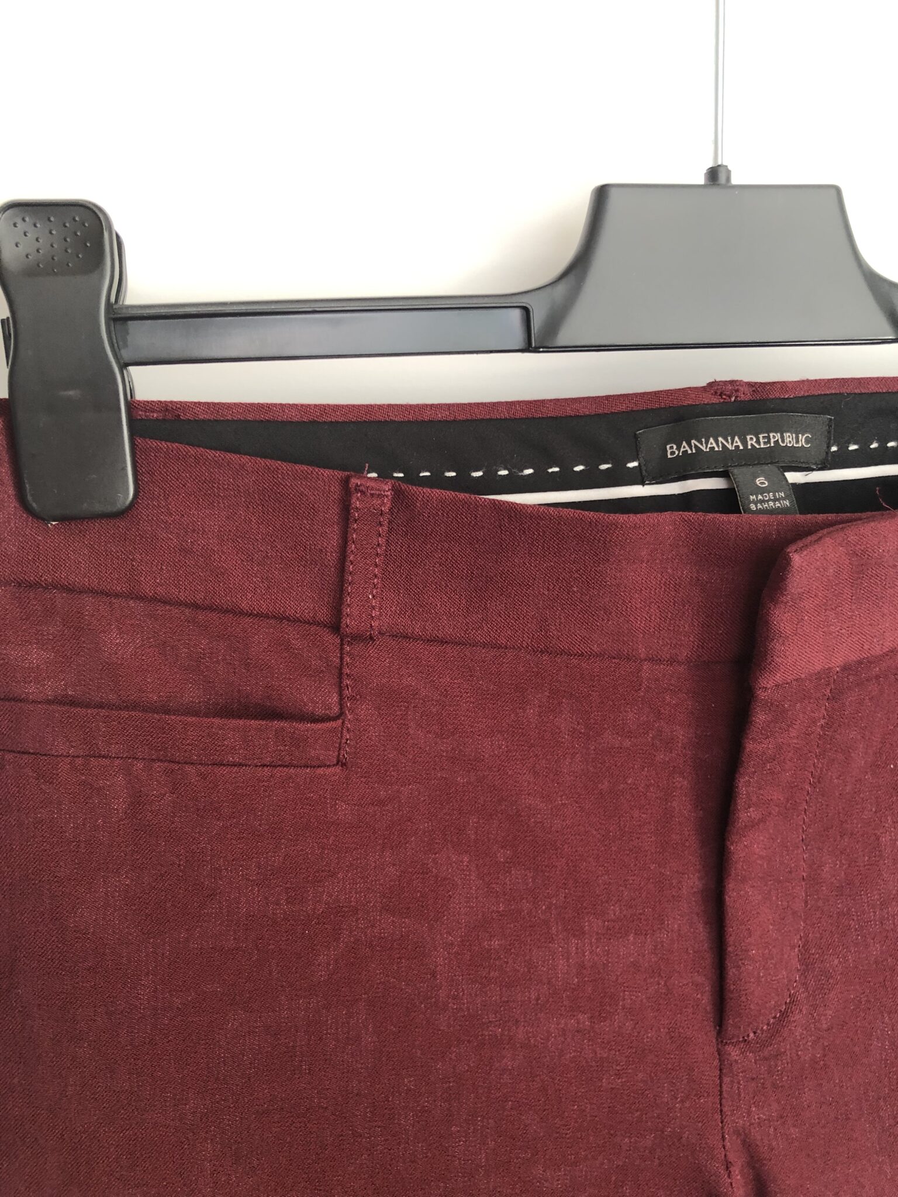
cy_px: 598
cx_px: 449
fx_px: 968
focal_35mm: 28
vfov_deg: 63.4
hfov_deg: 49.7
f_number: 1.8
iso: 40
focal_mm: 4
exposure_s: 1/24
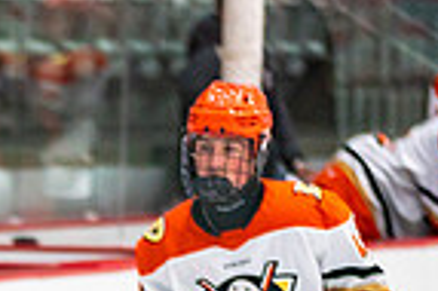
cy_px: 679
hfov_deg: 2.7
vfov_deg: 1.8
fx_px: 9285
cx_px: -43
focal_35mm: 764
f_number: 2.8
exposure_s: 1/640
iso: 640
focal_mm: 150
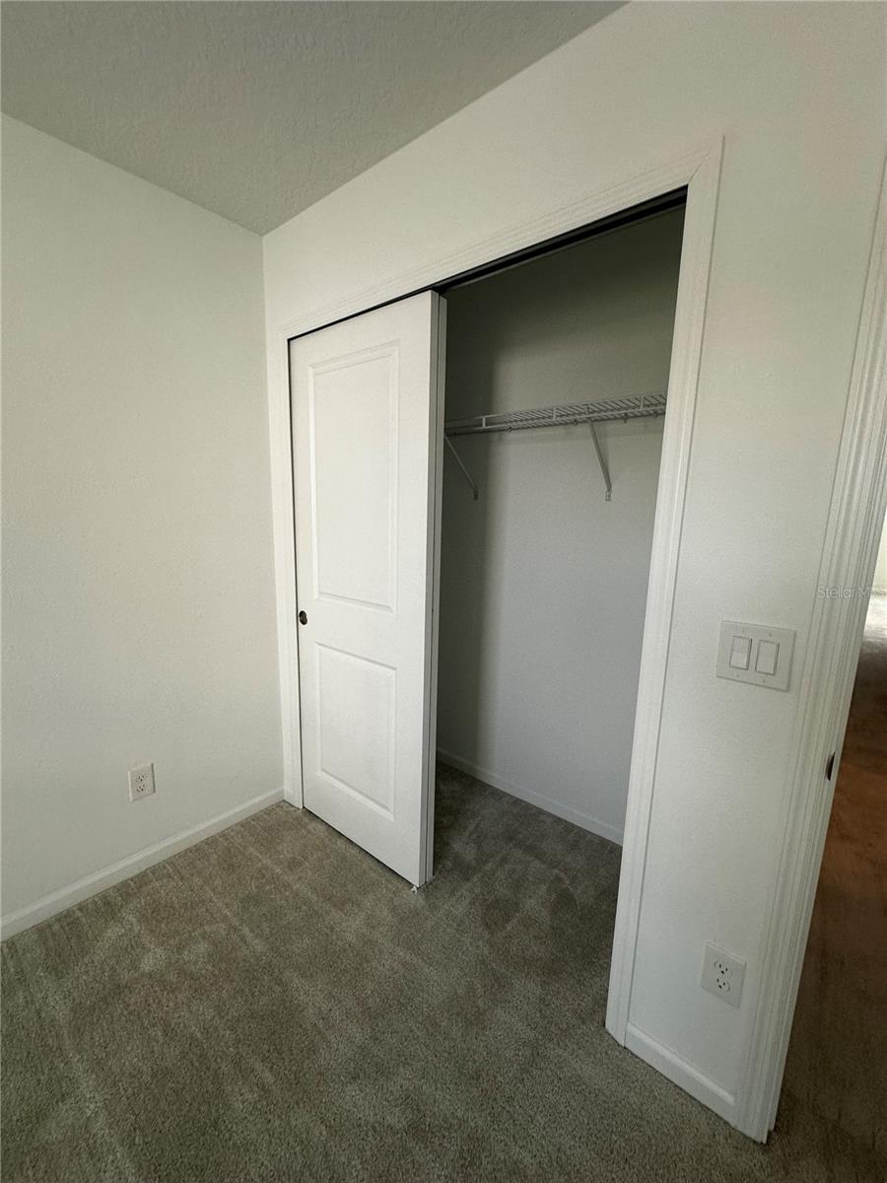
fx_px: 478
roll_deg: -2.4
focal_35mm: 14
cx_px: 444
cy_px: 592
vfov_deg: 102.1
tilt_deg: -7.4
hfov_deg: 85.7
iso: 160
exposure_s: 1/120
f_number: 2.2
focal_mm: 2.22
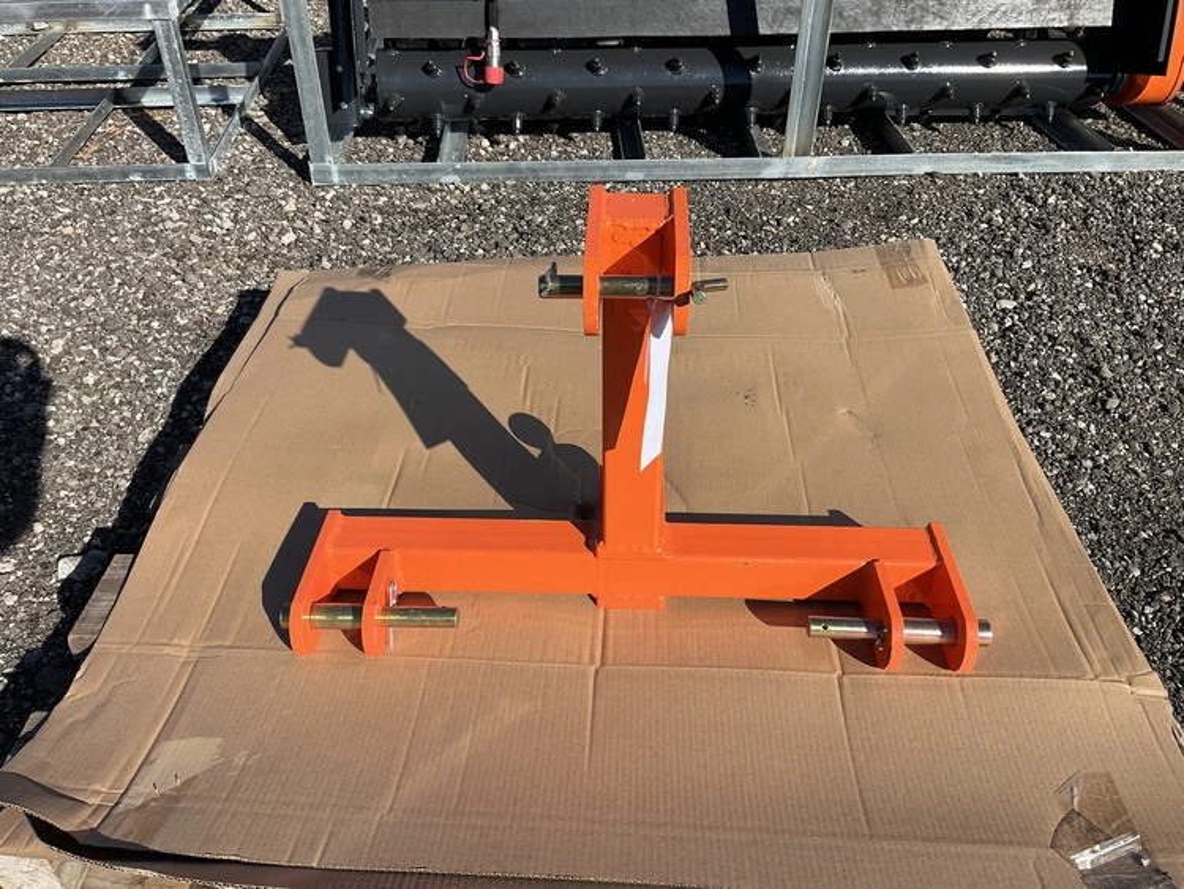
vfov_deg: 48.3
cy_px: 444
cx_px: 592
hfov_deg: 61.6
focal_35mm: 29
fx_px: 992
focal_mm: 3
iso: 25
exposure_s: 1/1848
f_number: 1.8
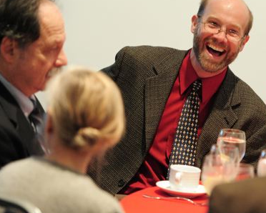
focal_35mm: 225
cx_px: 192
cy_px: 73
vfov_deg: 6.9
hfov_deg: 8.6
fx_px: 1772
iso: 6400
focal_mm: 140
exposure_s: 1/50
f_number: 2.8
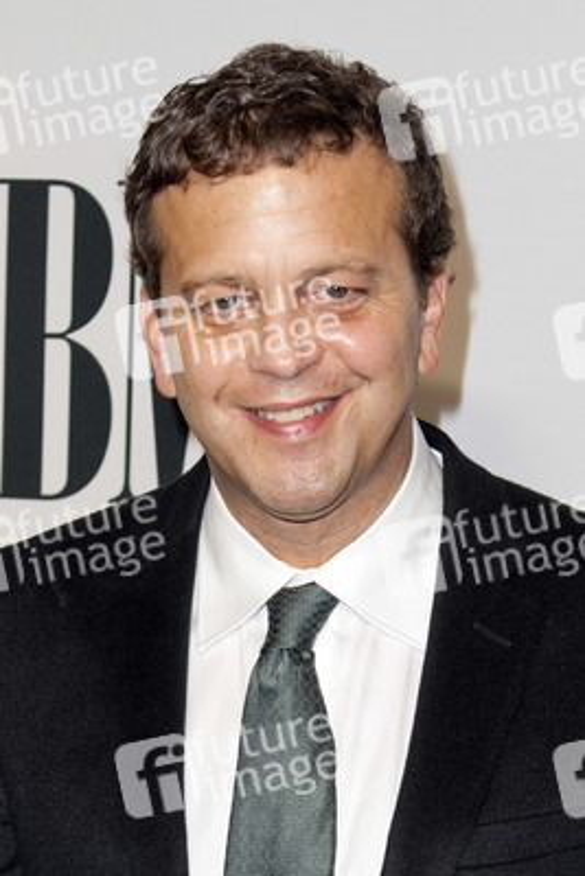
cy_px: 438
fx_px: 974
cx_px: 292
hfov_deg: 33.4
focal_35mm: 40
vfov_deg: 48.4
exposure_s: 1/400
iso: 500
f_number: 4
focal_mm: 40
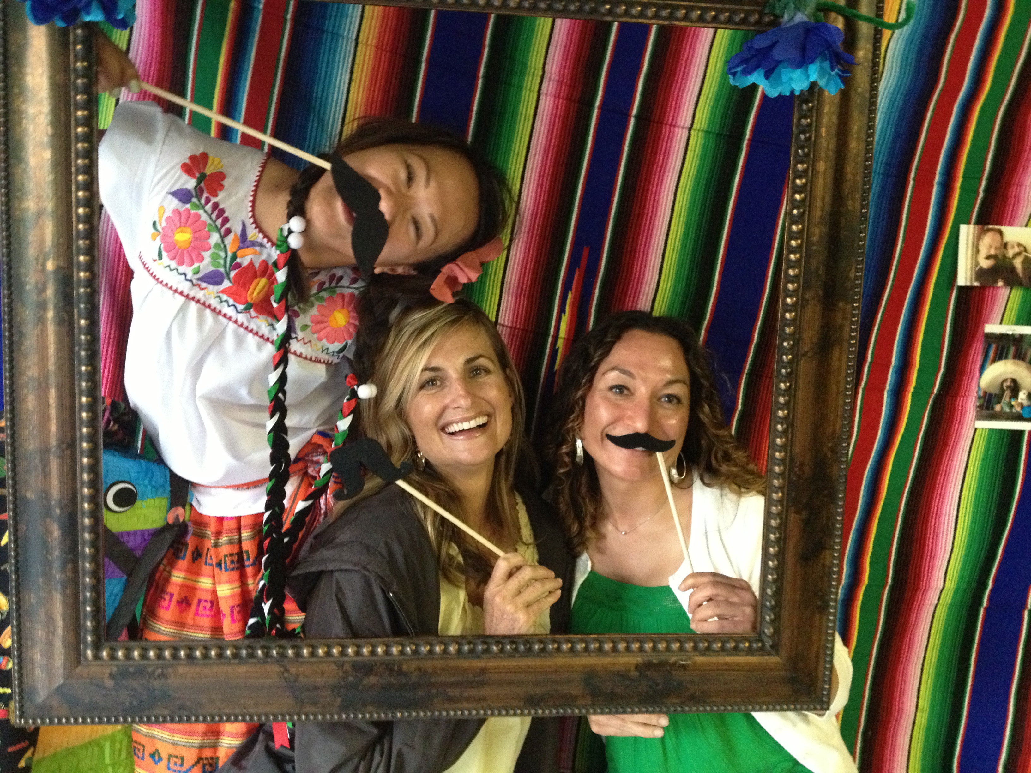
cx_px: 516
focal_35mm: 35
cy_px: 386
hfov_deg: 52.6
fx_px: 1042
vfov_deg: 40.7
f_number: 2.4
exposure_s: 1/15
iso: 500
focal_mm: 4.28
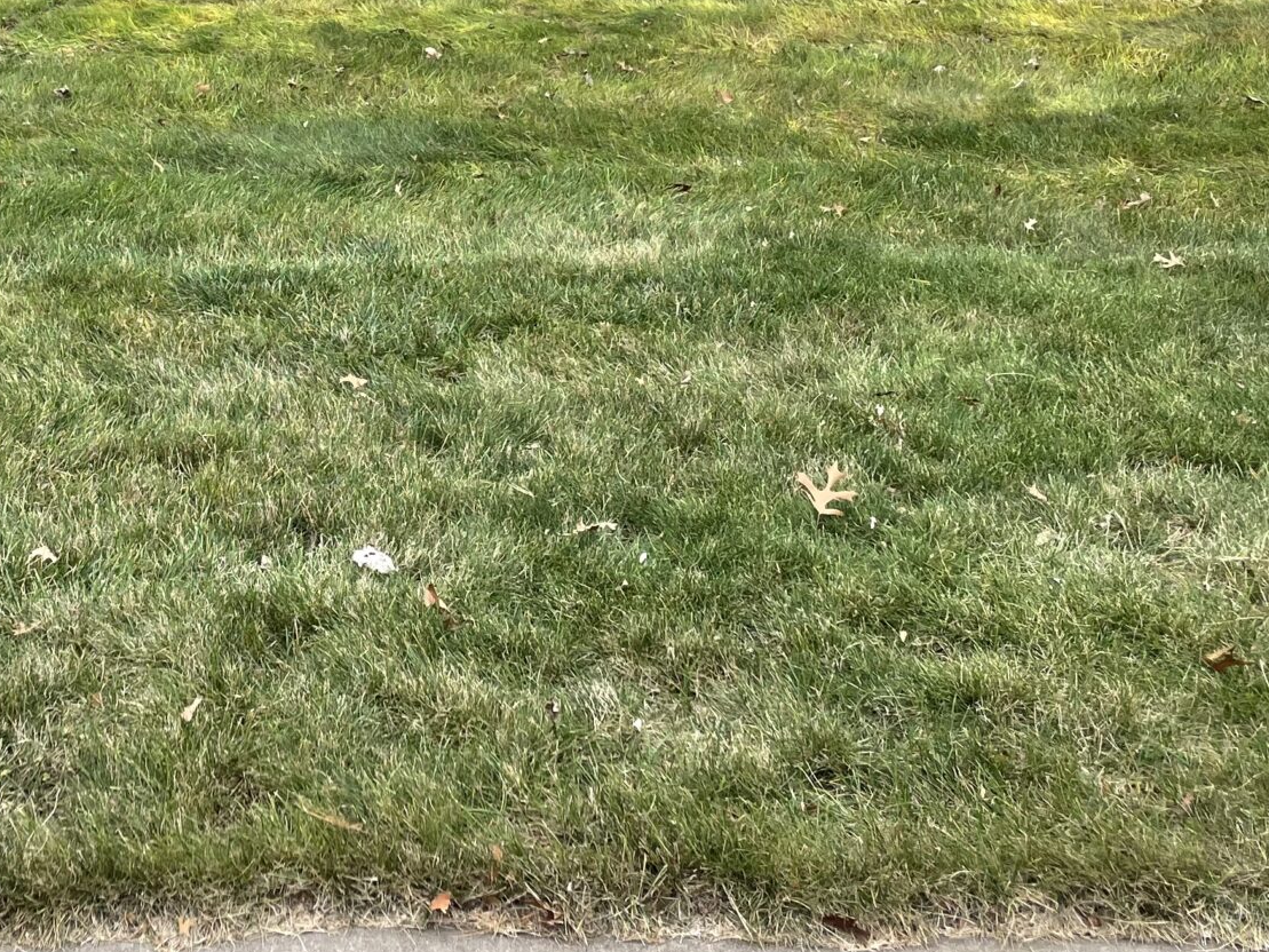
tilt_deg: -10.3
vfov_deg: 23.5
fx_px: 2200
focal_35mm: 60
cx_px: 225
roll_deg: -1.0
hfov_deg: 31.2
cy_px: 34
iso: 32
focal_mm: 4.2
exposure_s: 1/183
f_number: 1.6
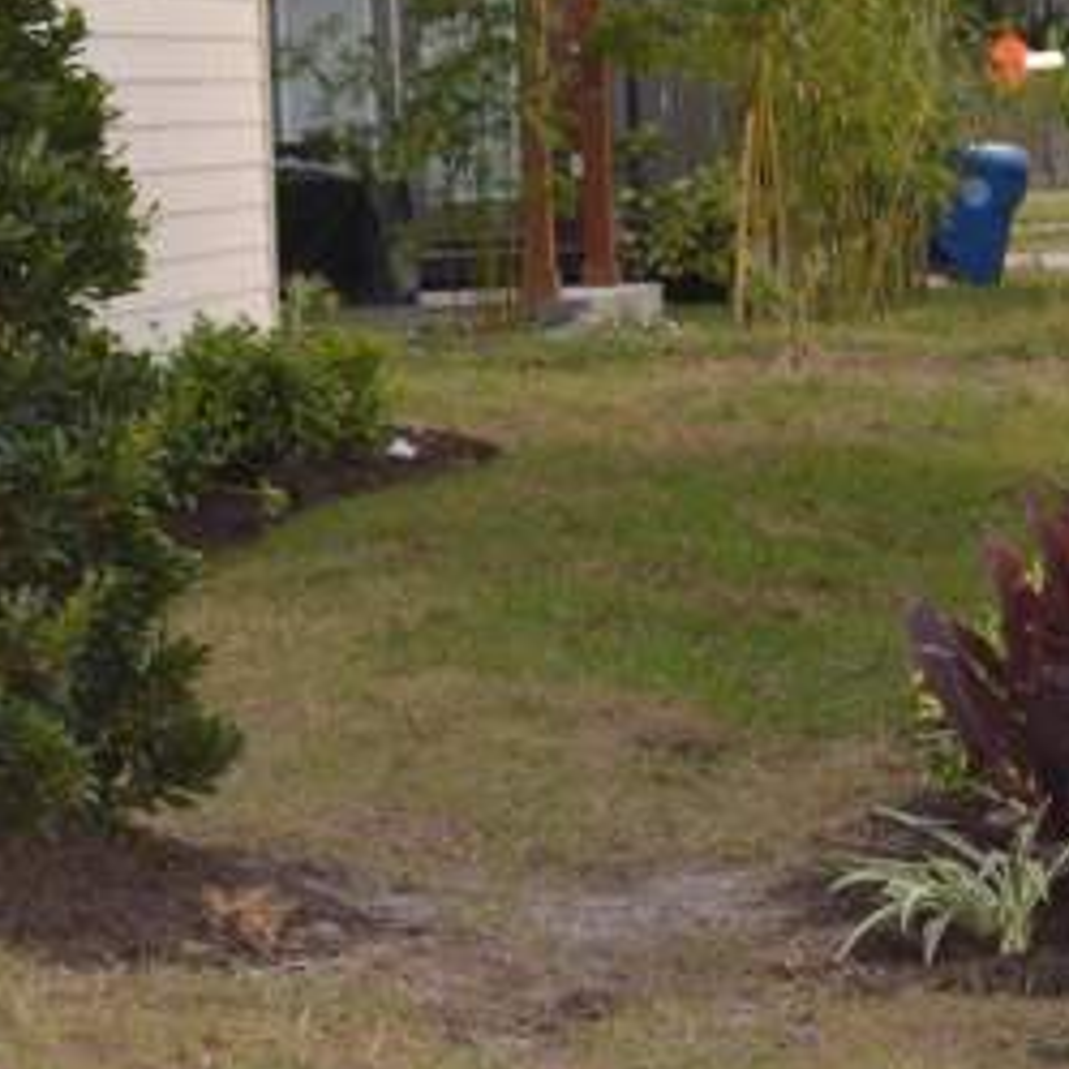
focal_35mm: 180
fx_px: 6289
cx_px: 202
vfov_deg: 9.7
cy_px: 333
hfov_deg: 9.7
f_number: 5.3
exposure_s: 1/80
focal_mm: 44
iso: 400
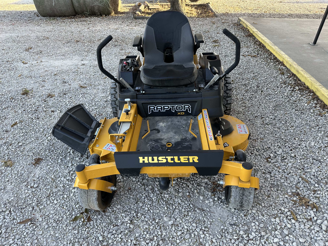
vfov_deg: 56.8
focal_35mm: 24
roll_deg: -1.5
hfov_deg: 71.6
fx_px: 227
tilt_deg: -34.6
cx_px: 164
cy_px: 123
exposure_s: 1/260
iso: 80
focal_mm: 6.86
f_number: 1.78
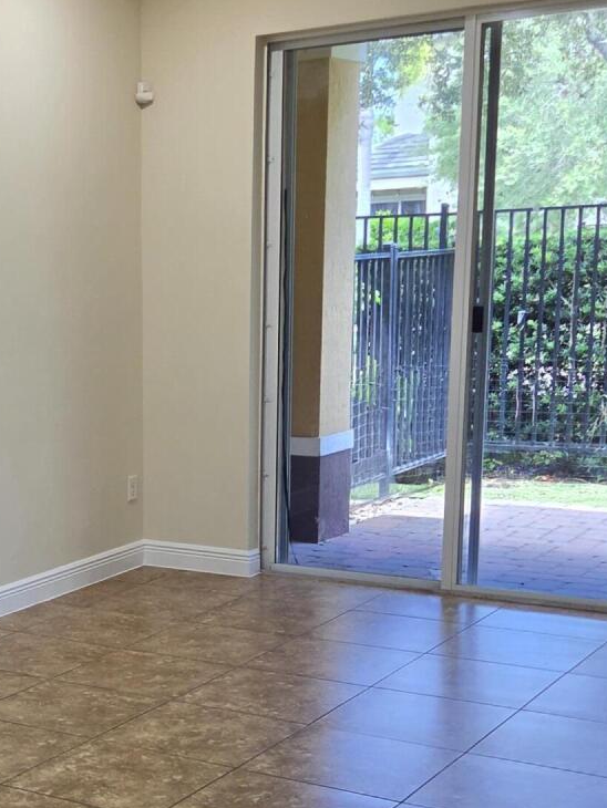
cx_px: -54
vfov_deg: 30.3
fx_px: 1472
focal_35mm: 63
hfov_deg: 22.1
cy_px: 590
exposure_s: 1/120
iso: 250
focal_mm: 5.4
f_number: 1.8
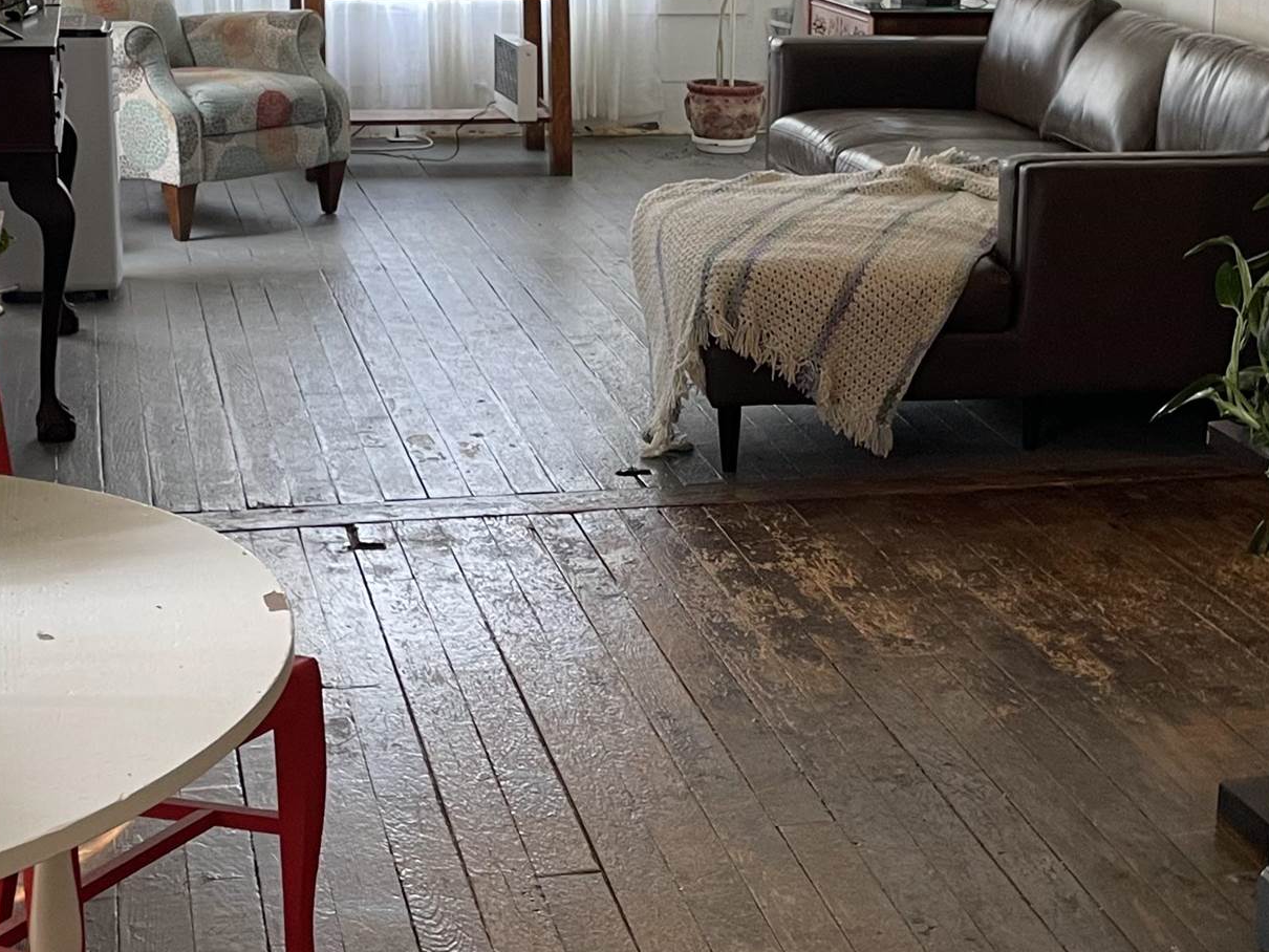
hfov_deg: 29.2
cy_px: 424
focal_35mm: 66
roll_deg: -2.0
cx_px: 830
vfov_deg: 22.3
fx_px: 2420
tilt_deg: -15.5
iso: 125
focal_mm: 4.2
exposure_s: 1/60
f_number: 1.6
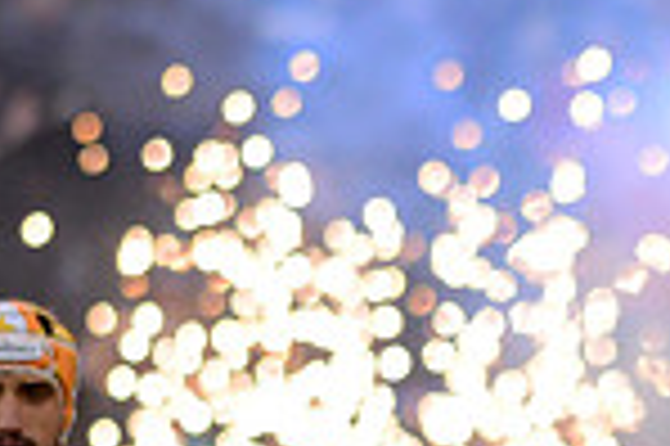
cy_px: 800
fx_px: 21769
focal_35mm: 1171
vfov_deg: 1.2
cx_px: 787
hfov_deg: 1.8
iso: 1600
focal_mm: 300
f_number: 2.8
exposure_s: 1/800
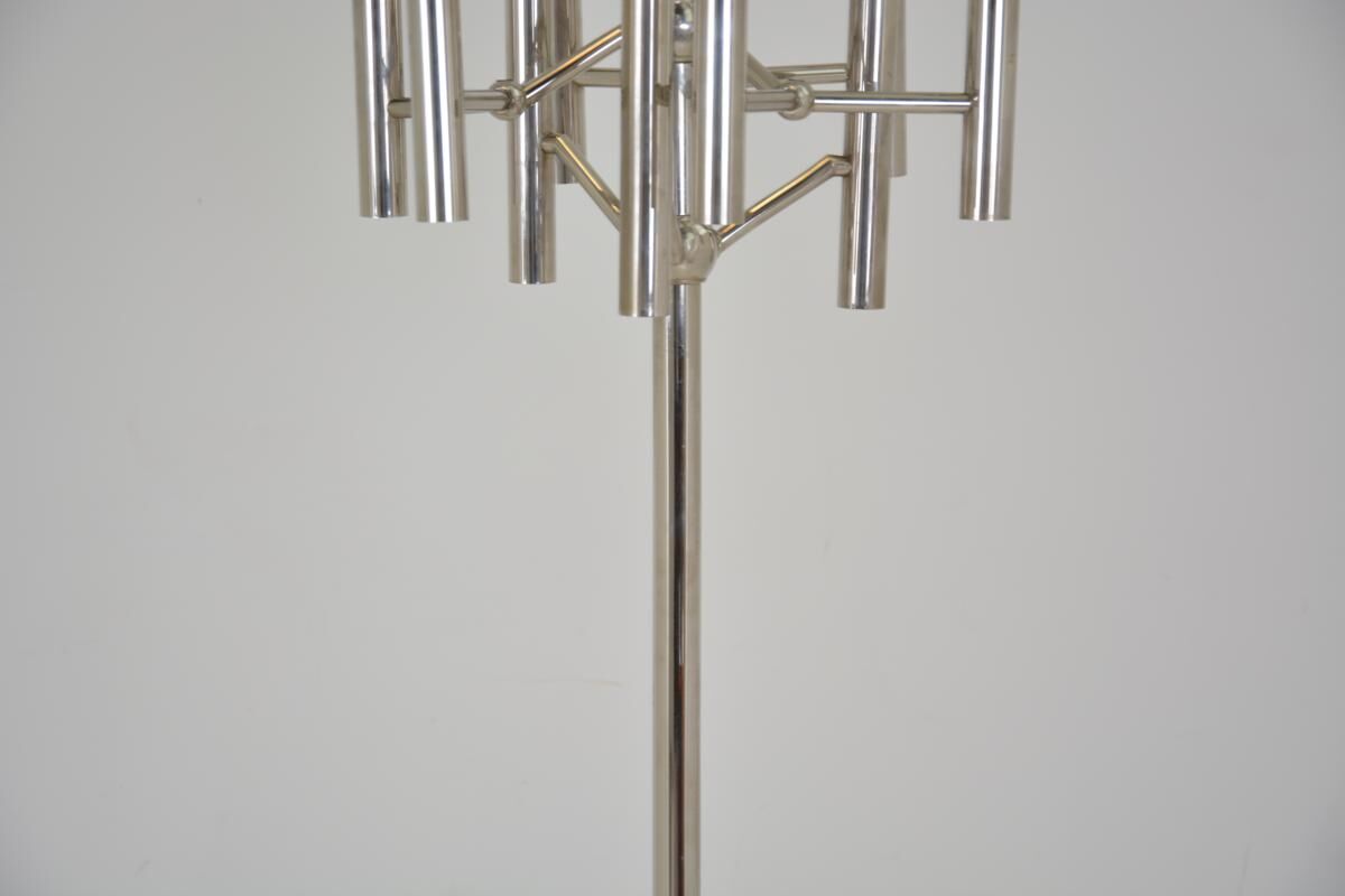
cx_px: 672
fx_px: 3698
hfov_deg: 20.6
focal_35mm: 99
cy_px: 448
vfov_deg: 13.8
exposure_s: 1/30
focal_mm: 66
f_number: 5.6
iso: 140
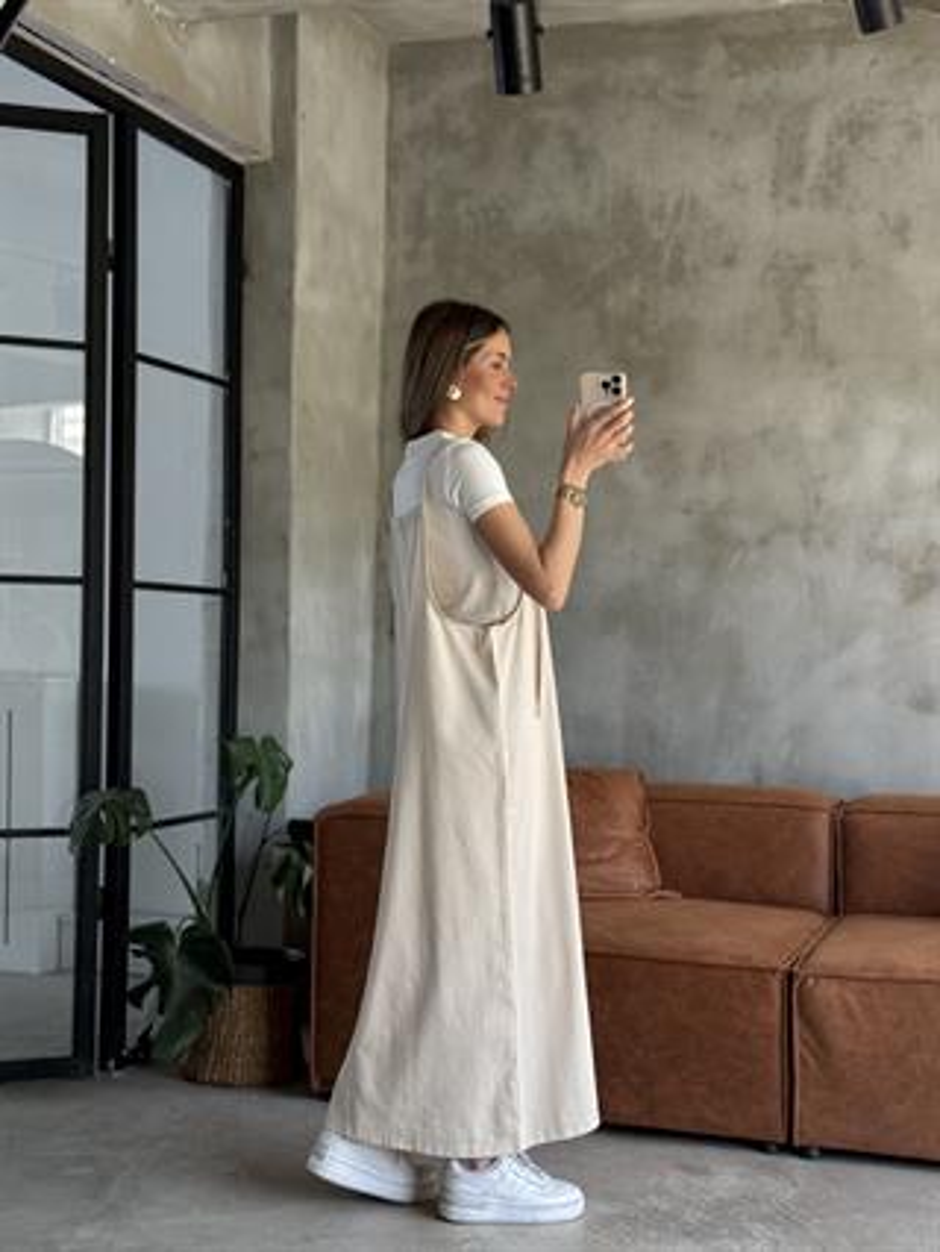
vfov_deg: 39.6
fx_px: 1736
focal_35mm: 48
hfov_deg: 30.3
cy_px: 626
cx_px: 470
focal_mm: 6.76
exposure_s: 1/60
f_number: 1.78
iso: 100
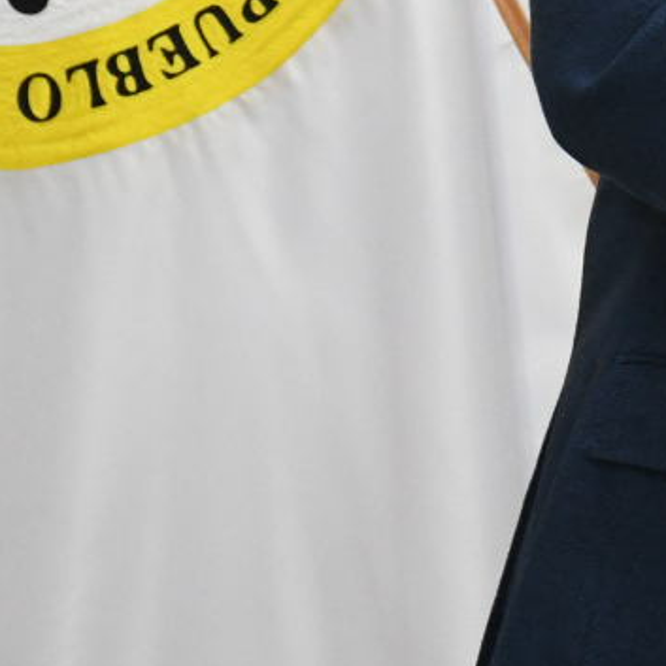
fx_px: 7901
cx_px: 1434
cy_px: -253
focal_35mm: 363
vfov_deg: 4.8
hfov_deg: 4.7
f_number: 7.1
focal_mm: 62
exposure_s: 1/125
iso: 4000
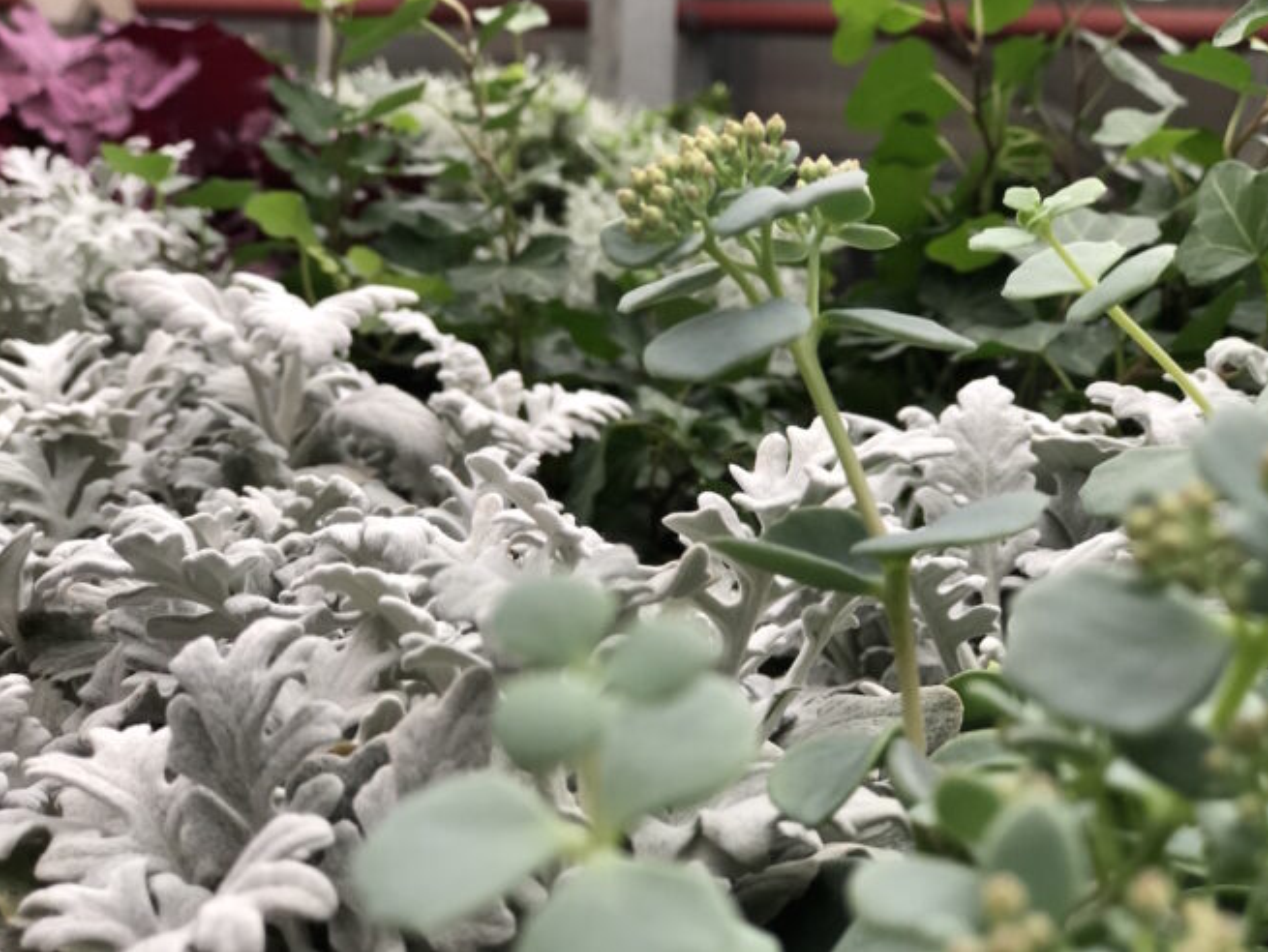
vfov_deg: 25.3
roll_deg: -3.1
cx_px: 642
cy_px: 470
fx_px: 2126
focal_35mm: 58
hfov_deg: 33.2
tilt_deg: -10.2
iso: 80
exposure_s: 1/33
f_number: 2.8
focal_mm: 6.6
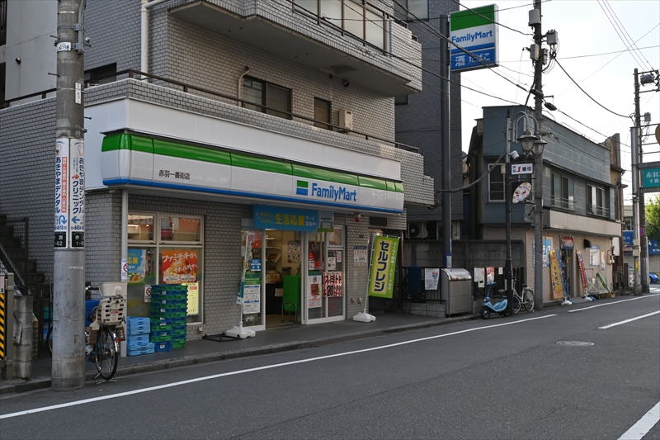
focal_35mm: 37
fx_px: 674
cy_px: 220
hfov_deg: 52.2
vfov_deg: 36.2
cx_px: 330
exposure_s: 1/400
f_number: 8
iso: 400
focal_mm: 24.5
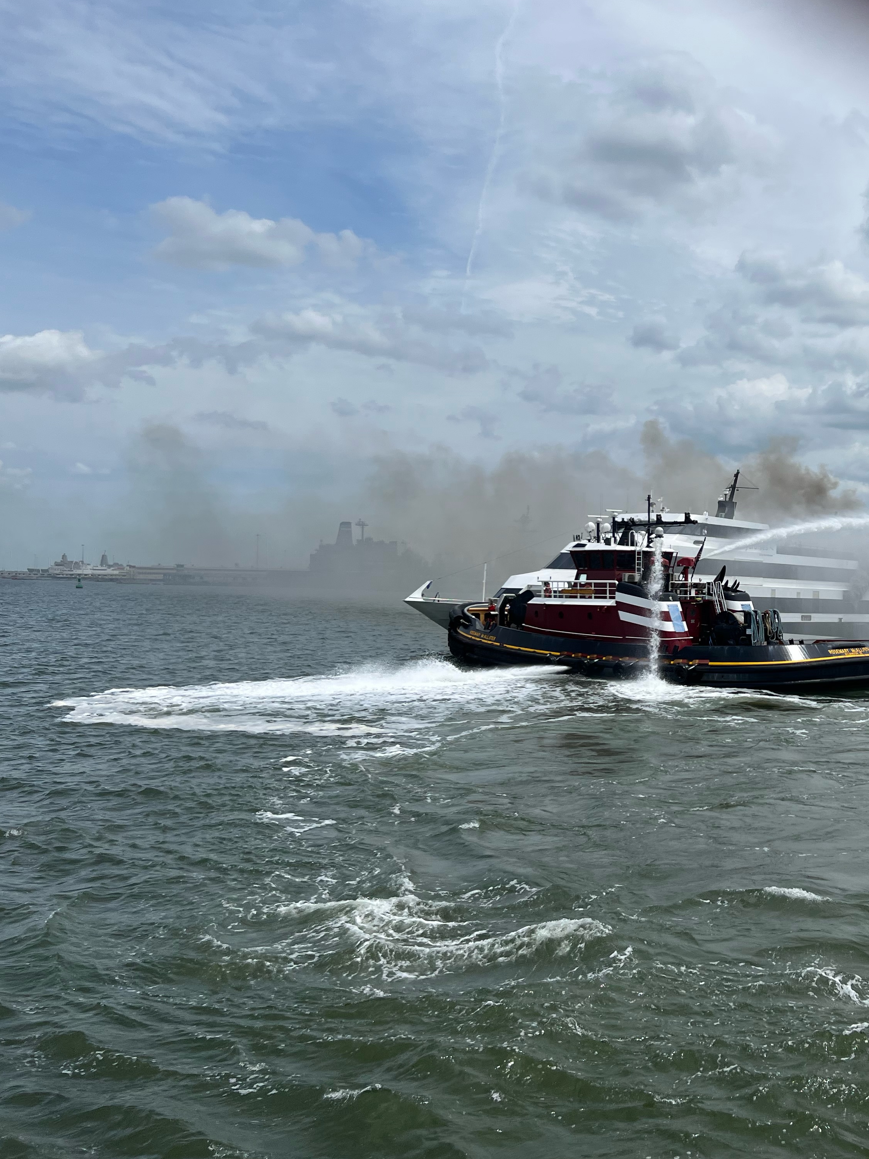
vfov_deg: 52.6
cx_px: 754
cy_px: 579
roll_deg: +0.7
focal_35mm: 35
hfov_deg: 38.4
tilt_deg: +1.9
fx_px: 1172
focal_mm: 5.7
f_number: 1.5
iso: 50
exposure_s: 1/9434
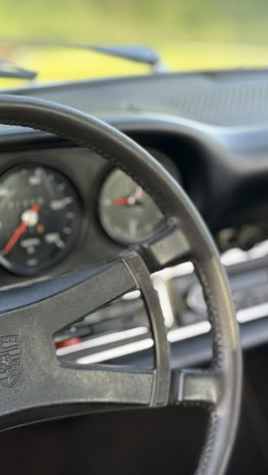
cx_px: 42
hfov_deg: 14.1
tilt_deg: -17.7
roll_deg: -2.4
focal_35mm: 85
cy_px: 272
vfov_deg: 25.0
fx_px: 1072
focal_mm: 6.76
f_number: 1.78
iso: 100
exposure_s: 1/170
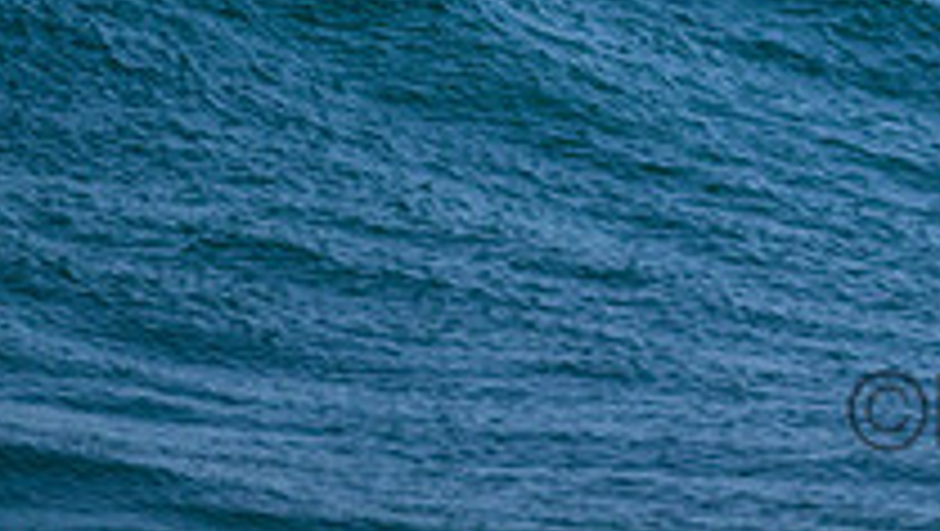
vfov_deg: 0.5
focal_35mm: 2324
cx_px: 1196
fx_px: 57978
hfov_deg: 0.9
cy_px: -335
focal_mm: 800
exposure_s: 1/2000
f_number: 11
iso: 1600
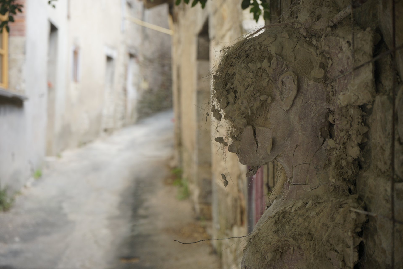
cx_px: 202
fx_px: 649
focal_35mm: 58
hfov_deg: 34.5
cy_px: 134
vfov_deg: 23.4
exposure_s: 1/125
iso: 250
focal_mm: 58
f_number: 5.6
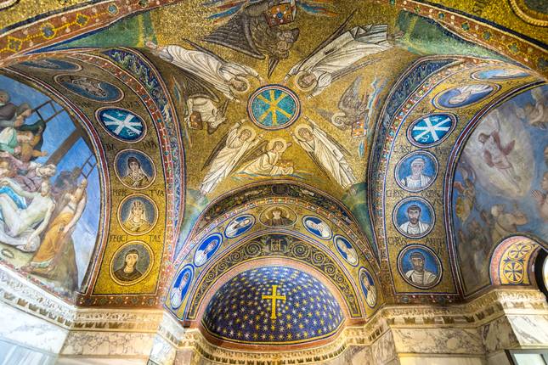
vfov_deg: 67.4
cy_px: 182
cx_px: 274
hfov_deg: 90.0
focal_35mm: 18
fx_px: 274
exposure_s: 1/20
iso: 1100
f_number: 2.8
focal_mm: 12
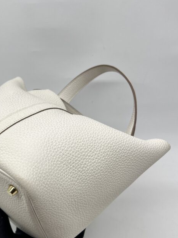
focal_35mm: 43
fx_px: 295
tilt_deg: -37.3
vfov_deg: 43.5
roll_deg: +4.7
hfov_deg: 32.8
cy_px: 150
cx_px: 39
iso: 40
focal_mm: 5.7
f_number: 1.5
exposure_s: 1/166
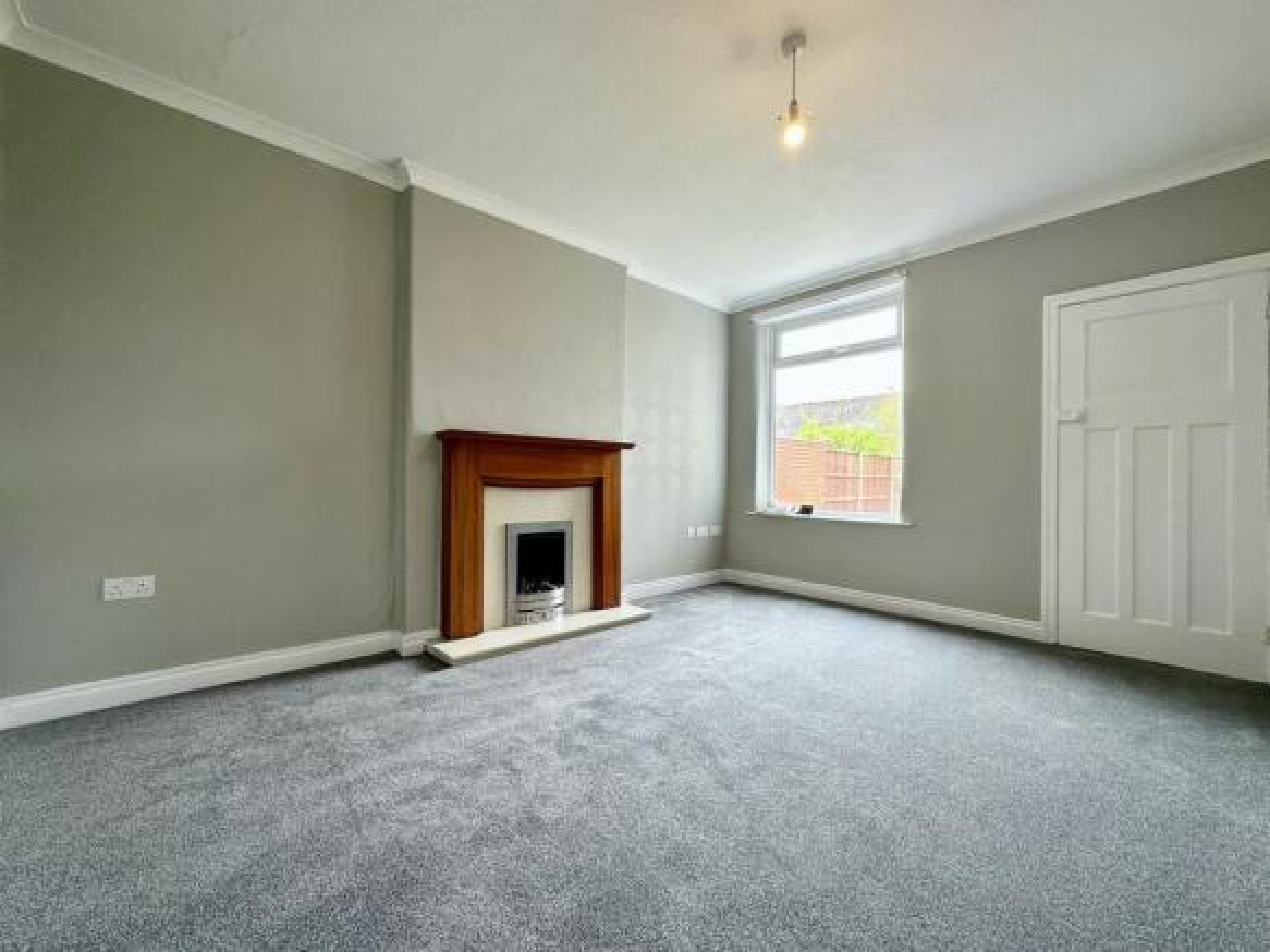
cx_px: 635
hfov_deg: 102.1
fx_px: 514
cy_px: 476
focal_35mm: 14
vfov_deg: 85.7
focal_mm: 2.22
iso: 50
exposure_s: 1/100
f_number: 2.2
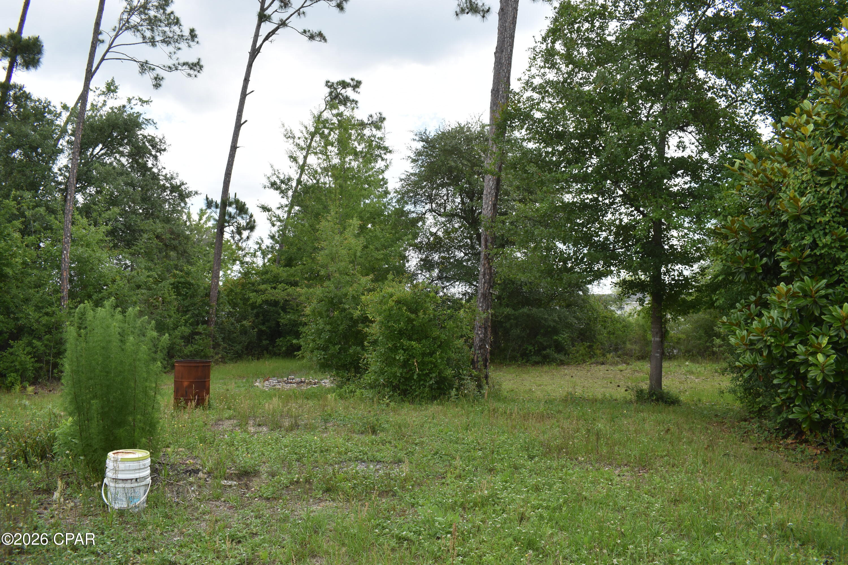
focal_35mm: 27
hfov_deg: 67.4
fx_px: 636
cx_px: 424
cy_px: 282
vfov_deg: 47.9
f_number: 8
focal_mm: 18
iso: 100
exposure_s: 1/200
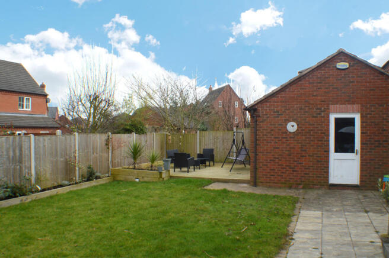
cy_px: 129
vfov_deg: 36.8
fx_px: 389
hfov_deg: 53.2
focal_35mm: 36
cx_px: 194
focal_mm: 24
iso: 100
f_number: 11
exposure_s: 1/20
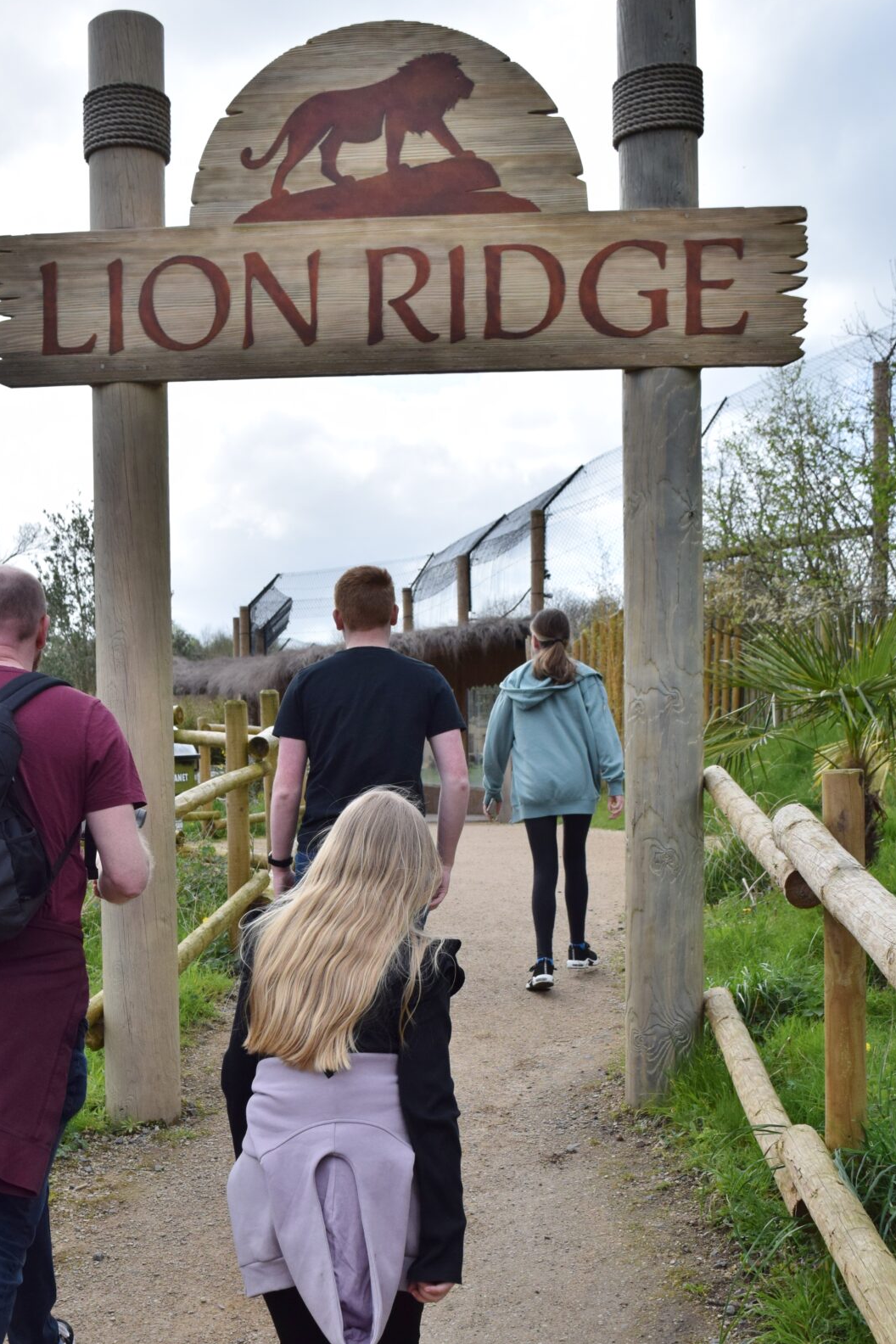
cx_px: 336
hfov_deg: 29.7
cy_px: 829
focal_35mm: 45
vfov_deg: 43.3
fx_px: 1680
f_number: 6.3
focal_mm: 22
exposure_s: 1/1600
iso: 400
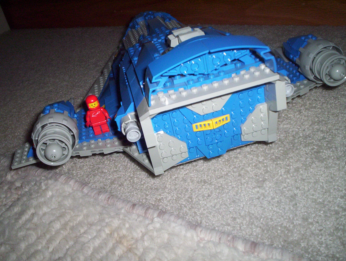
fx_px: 381
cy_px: 130
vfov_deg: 37.9
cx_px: 173
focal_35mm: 38
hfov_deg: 48.9
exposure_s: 1/60
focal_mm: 4.99
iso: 140
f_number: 4.5
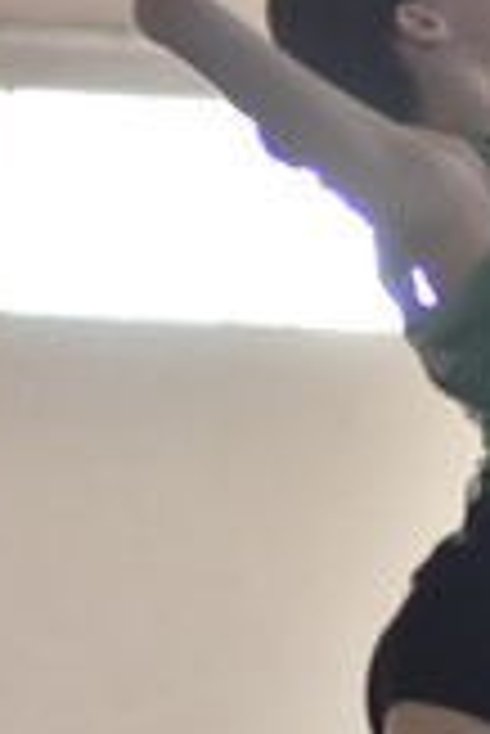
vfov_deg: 7.0
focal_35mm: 294
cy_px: 671
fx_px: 5989
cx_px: 614
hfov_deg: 4.7
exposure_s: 1/1000
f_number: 1.4
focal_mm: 50
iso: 1000
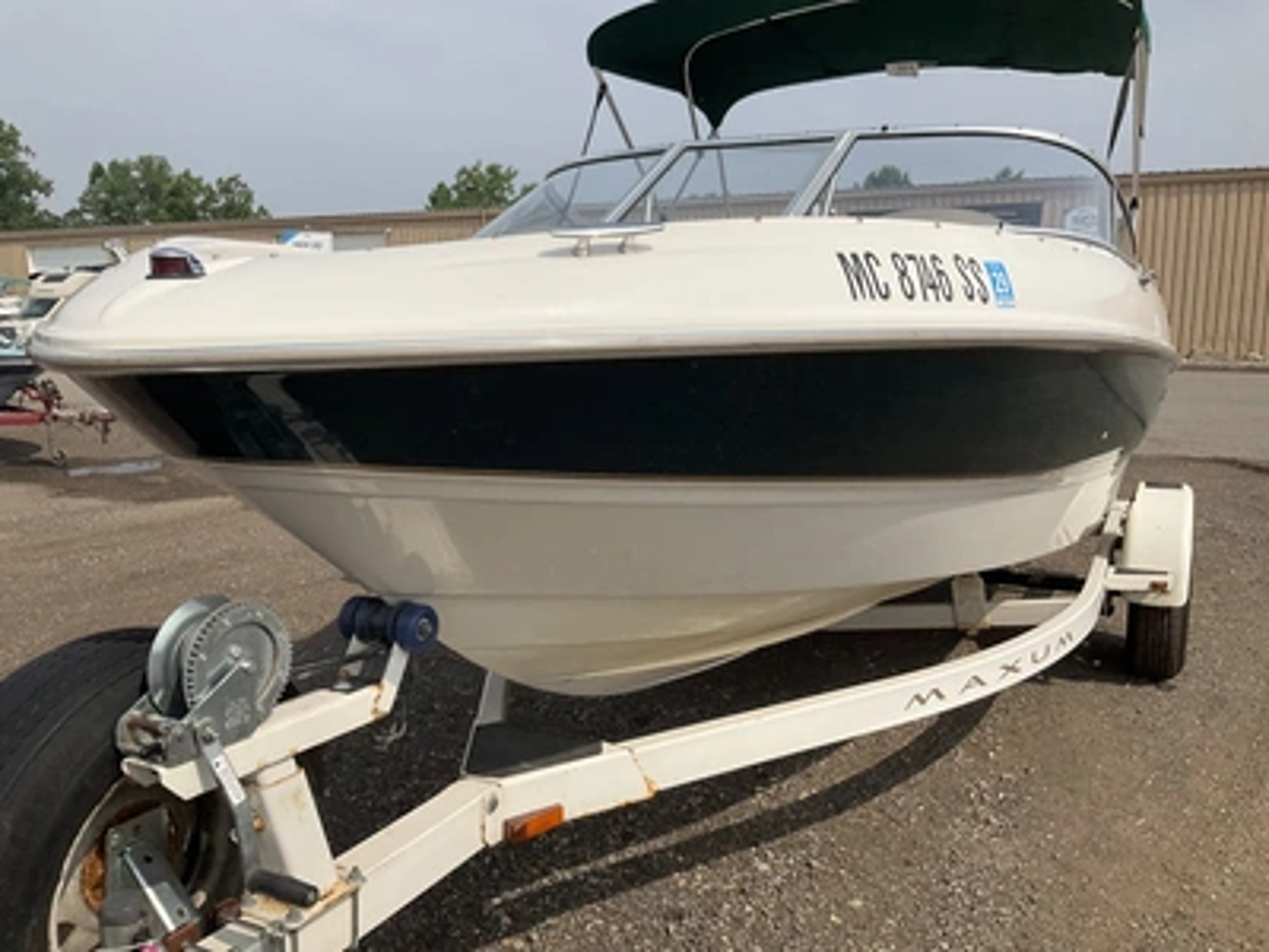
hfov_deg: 61.7
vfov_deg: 48.2
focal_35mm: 29
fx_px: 1063
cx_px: 634
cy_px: 476
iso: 25
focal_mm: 3
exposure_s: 1/2959
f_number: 1.8
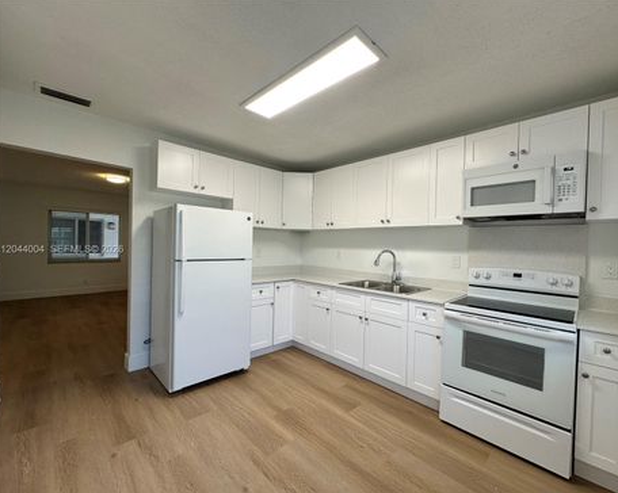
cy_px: 250
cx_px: 331
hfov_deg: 96.7
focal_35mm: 15
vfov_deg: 84.0
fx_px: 274
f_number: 2.2
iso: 100
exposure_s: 1/120
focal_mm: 2.22
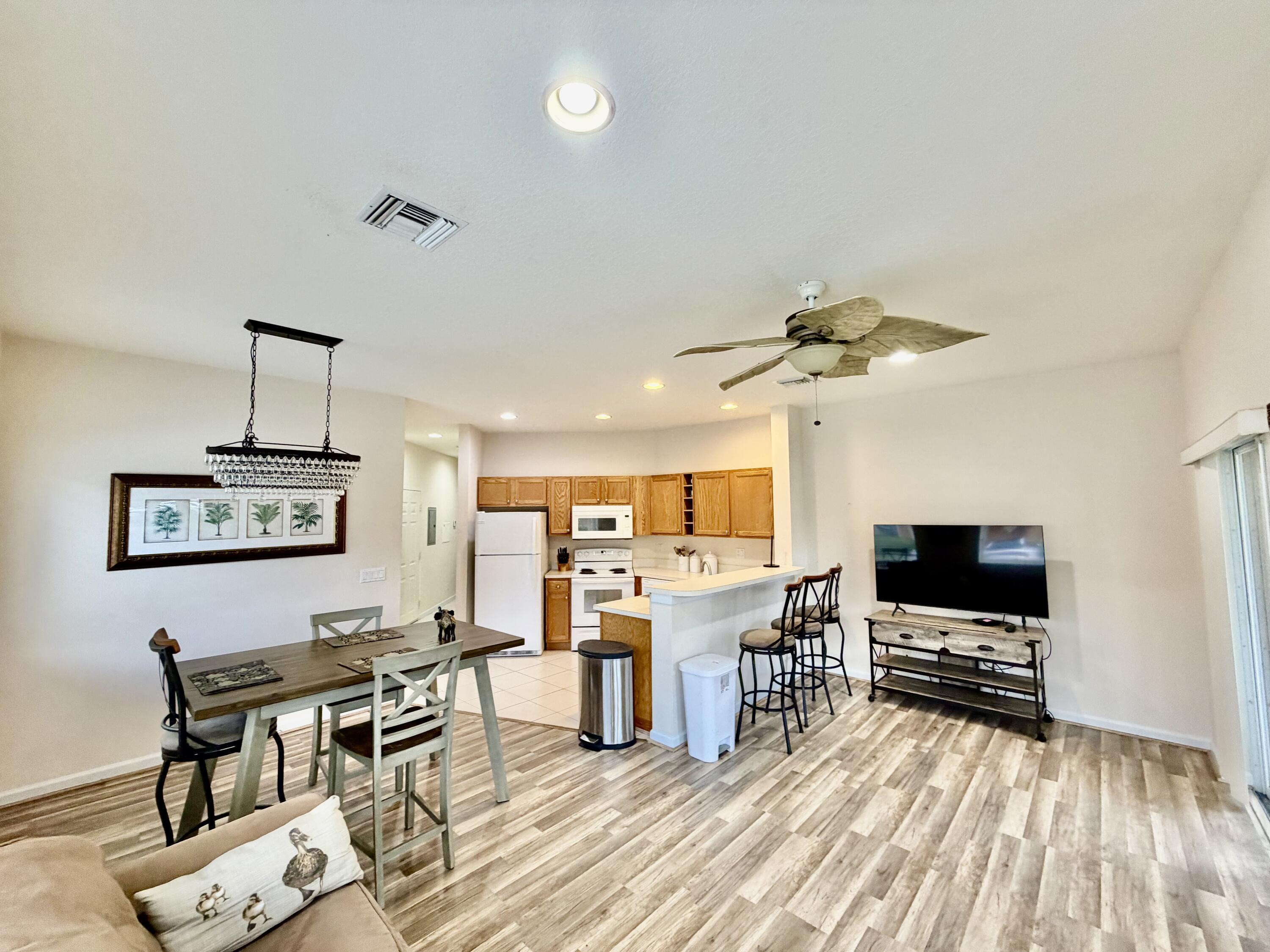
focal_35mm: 14
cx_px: 635
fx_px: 514
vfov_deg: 85.7
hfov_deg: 102.1
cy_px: 476
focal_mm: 2.22
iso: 200
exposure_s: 1/60
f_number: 2.2
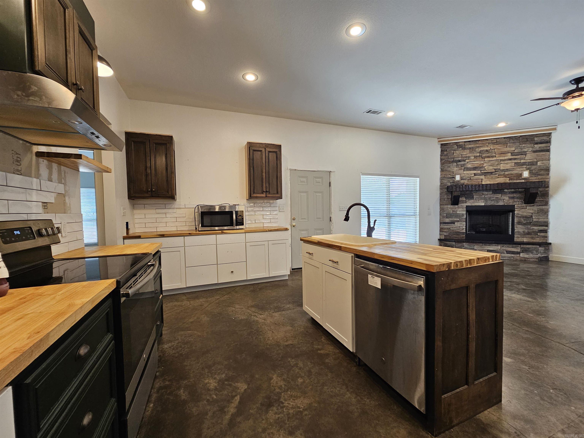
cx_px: 292
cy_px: 219
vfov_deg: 89.9
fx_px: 219
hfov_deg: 106.2
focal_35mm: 13
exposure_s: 1/60
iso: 160
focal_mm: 2.2
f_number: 2.2
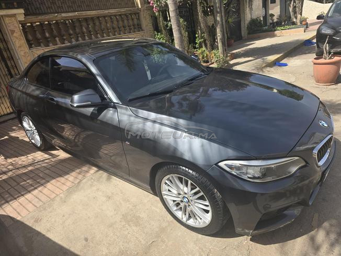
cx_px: 170
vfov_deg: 58.9
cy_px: 128
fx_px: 227
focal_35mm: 23
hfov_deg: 73.9
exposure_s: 1/456
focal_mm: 6.3
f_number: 1.7
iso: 12
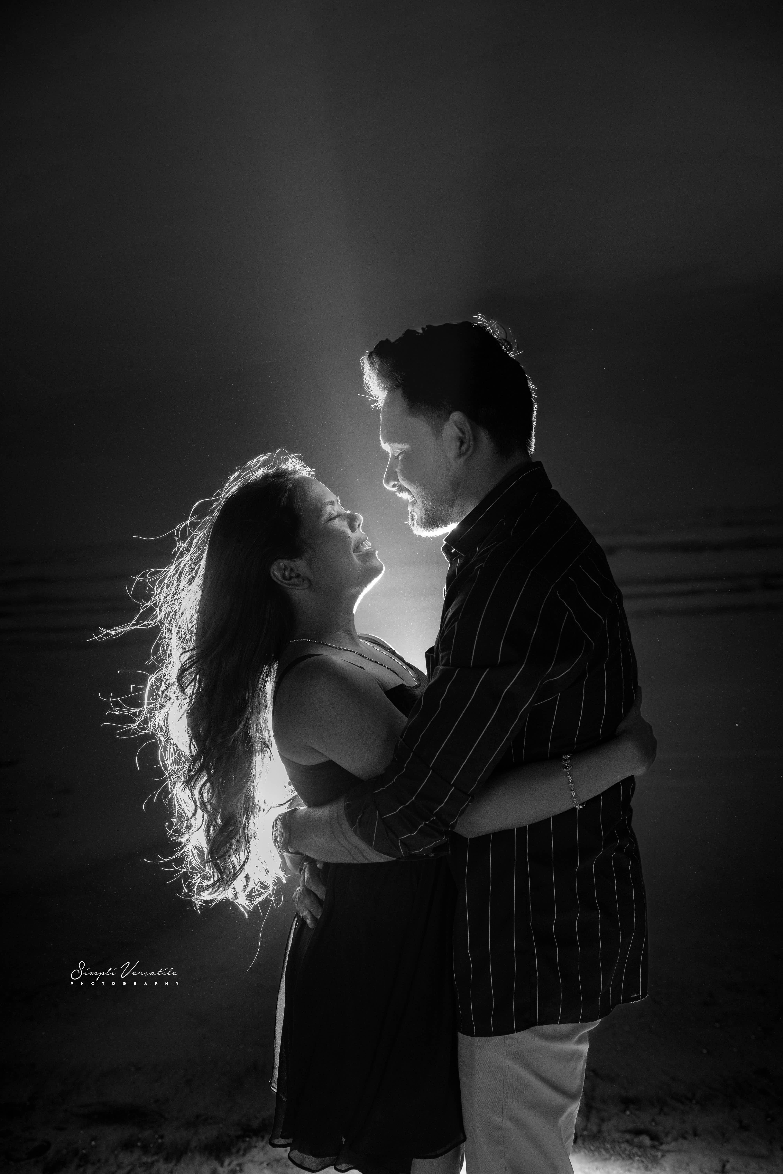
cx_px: 392
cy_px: 587
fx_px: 1142
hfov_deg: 37.9
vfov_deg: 54.4
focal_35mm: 35
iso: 2000
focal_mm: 35
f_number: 4
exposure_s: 1/100
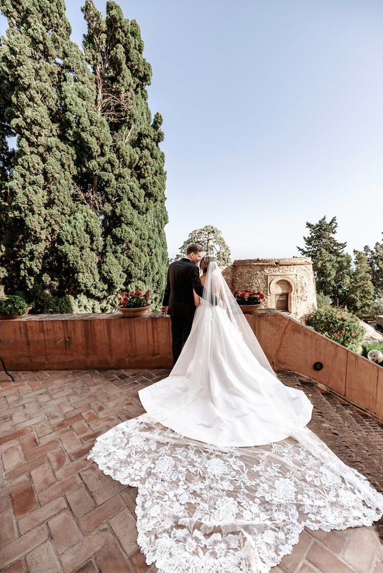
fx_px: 239
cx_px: 205
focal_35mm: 15
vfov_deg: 100.3
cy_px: 298
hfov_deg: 77.3
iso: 200
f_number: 2.8
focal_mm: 14
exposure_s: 1/1600
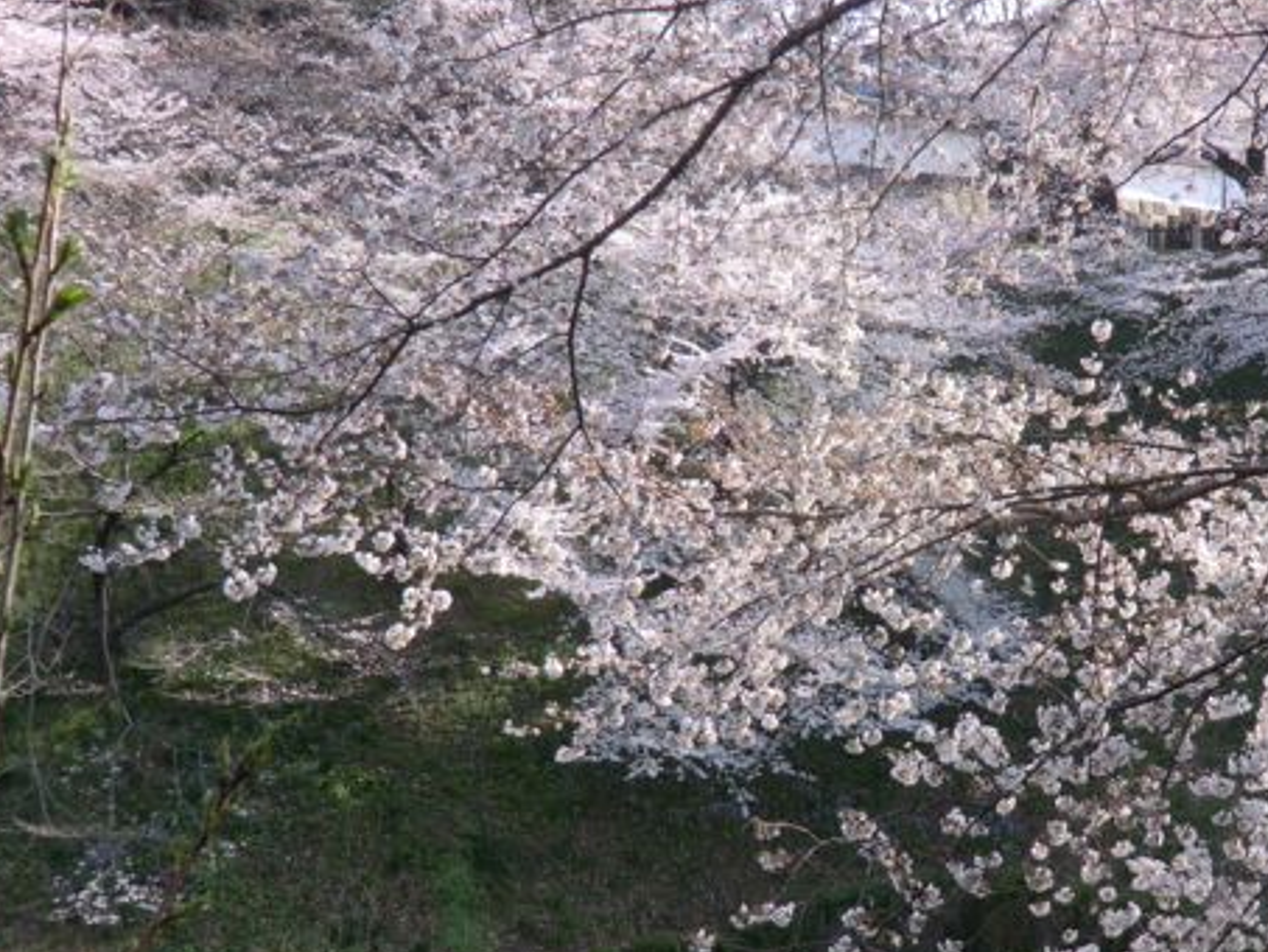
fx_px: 2198
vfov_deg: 24.4
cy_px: 487
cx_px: 901
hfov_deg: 31.8
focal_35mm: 60
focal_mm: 6.1
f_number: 3.6
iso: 64
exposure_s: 1/160
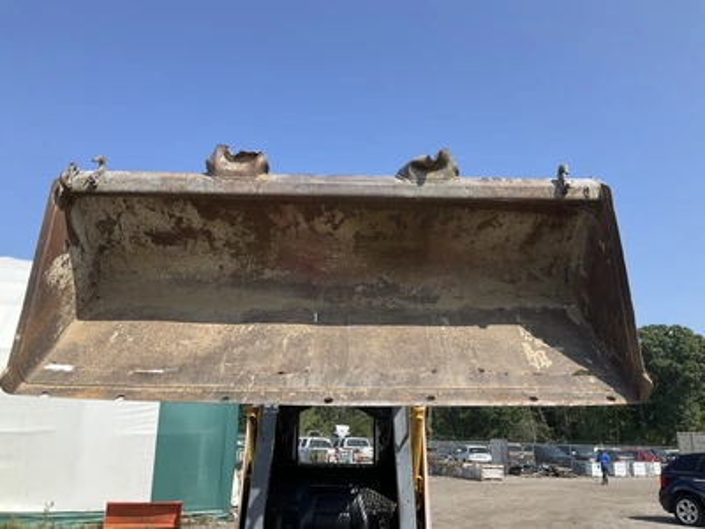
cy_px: 264
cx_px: 352
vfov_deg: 48.2
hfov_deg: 61.7
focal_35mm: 29
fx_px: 591
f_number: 1.8
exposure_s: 1/1377
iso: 25
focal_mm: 3
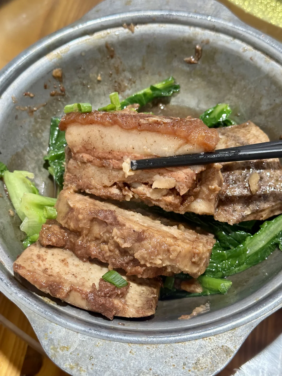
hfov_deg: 30.3
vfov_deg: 39.7
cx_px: 141
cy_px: 188
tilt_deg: -58.6
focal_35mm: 48
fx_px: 521
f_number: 1.78
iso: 250
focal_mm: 6.86
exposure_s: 1/50
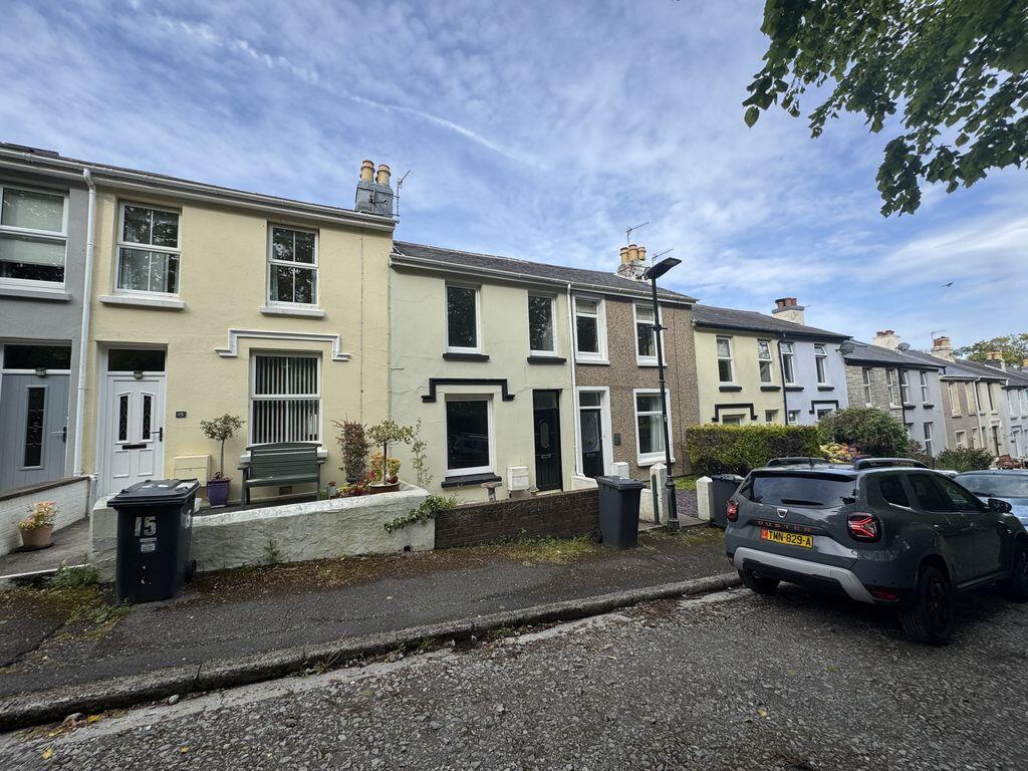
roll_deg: +1.8
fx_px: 416
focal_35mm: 14
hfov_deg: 102.1
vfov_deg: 85.7
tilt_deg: +4.9
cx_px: 514
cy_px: 386
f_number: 2.2
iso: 50
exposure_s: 1/849
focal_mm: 2.22
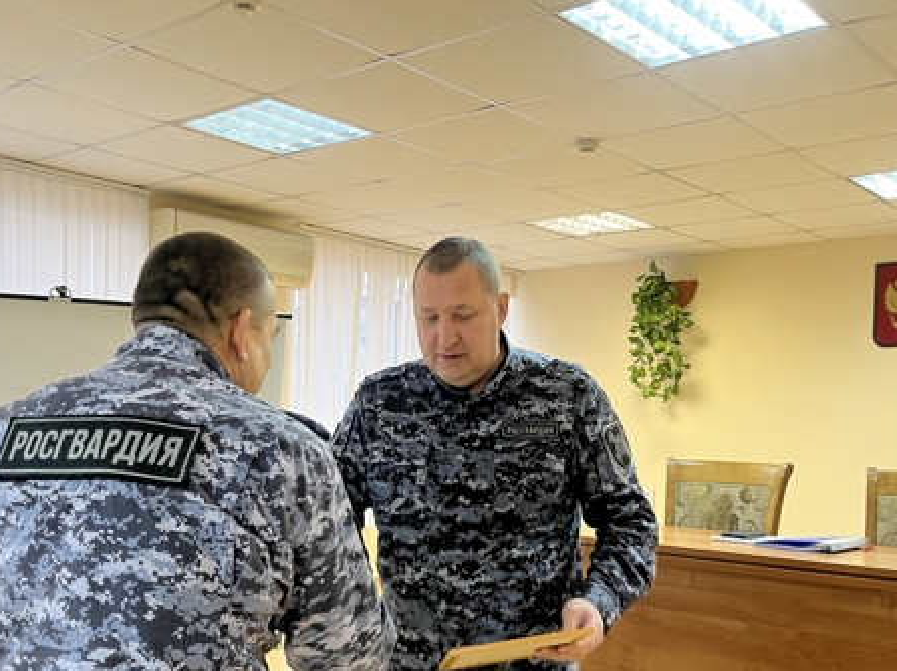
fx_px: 1010
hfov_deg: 47.8
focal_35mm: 39
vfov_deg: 36.1
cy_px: 486
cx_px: 392
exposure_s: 1/50
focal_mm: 5.1
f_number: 1.6
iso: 125
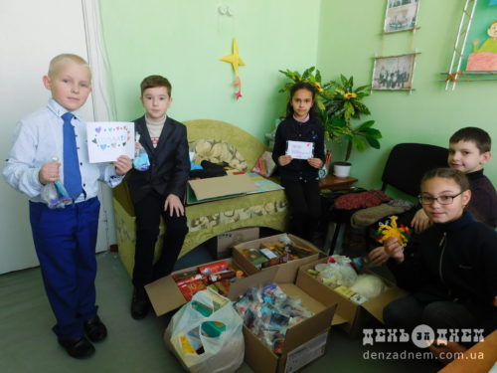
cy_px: 186
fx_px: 330
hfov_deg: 73.9
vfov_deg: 58.9
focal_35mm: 23
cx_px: 248
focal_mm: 4
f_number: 3
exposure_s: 1/30
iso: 125
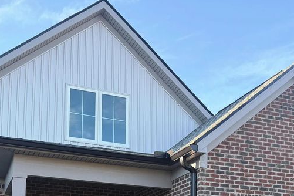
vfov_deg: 24.4
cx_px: 120
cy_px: 224
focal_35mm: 51
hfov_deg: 38.8
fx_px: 416
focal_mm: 6.76
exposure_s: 1/868
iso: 100
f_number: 1.78
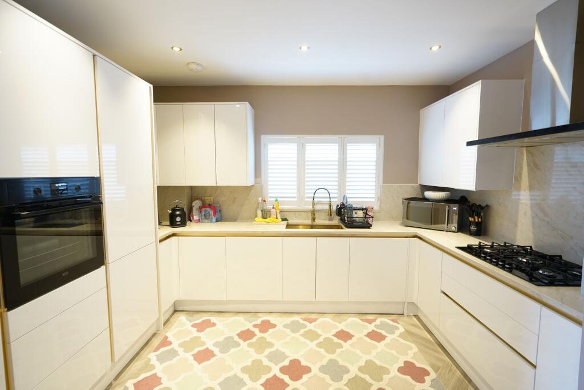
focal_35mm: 16
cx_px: 292
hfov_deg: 96.7
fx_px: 260
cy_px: 195
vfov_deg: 73.8
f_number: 4.5
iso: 400
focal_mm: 16
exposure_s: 1/10
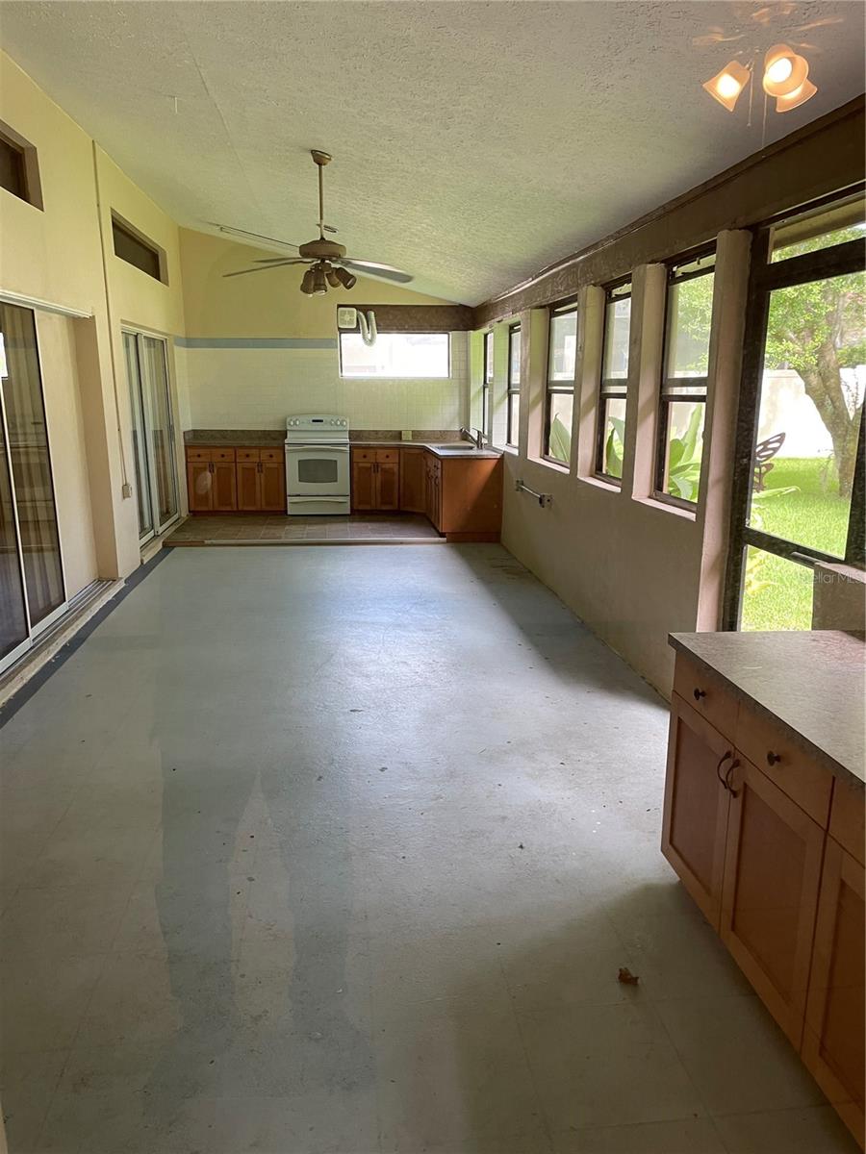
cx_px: 433
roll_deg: +2.2
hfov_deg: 53.1
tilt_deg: -10.9
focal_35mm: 26
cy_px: 577
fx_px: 867
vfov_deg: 67.3
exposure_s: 1/60
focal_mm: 4.2
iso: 80
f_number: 1.6
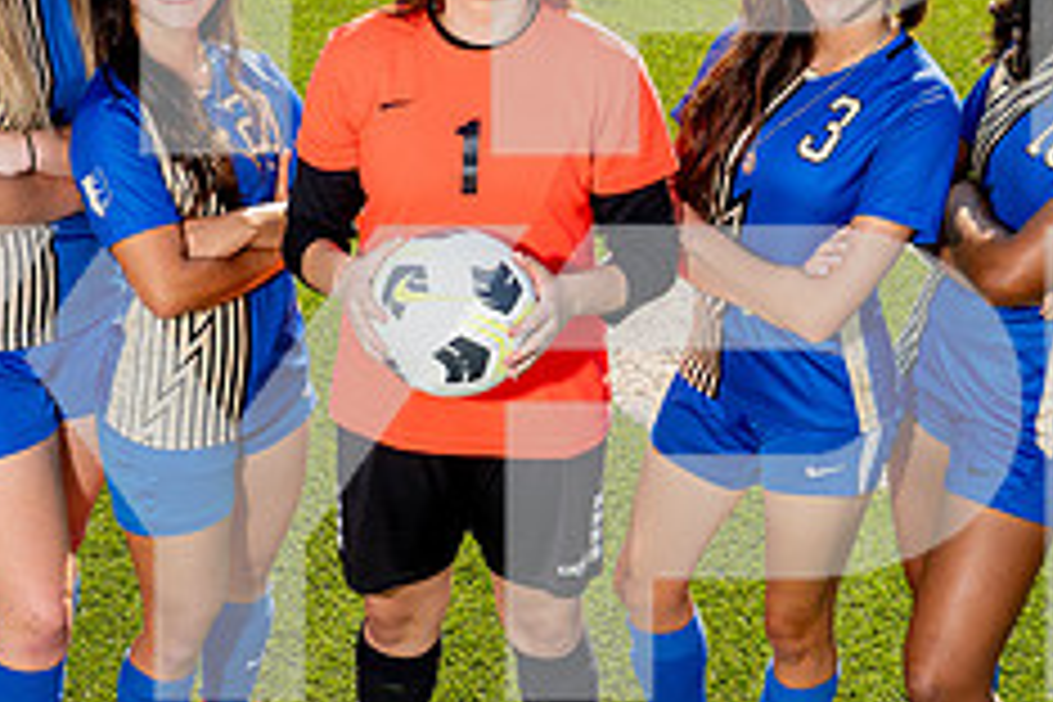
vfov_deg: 18.9
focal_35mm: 72
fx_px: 2106
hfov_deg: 28.0
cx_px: 418
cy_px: 466
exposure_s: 1/250
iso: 320
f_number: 10
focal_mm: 29
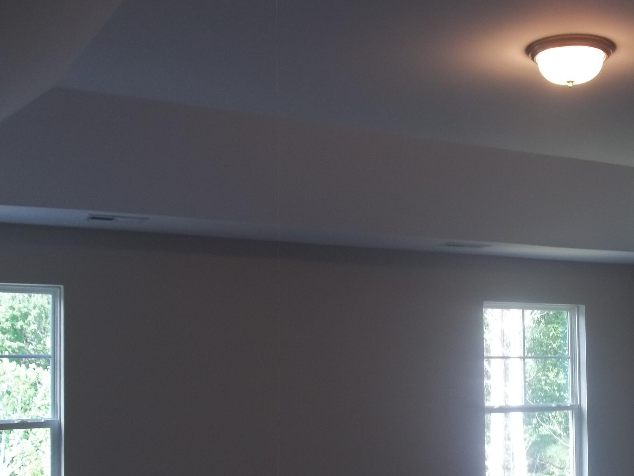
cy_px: 353
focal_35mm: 53
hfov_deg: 35.5
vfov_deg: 27.2
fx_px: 971
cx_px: 458
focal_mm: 5.7
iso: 64
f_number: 2.9
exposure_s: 1/40
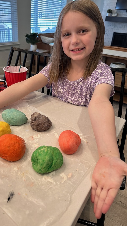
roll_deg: -3.8
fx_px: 162
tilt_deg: -29.9
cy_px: 112
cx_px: 48
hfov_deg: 42.6
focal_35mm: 27
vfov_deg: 69.9
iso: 200
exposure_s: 1/120
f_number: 1.78
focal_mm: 6.86
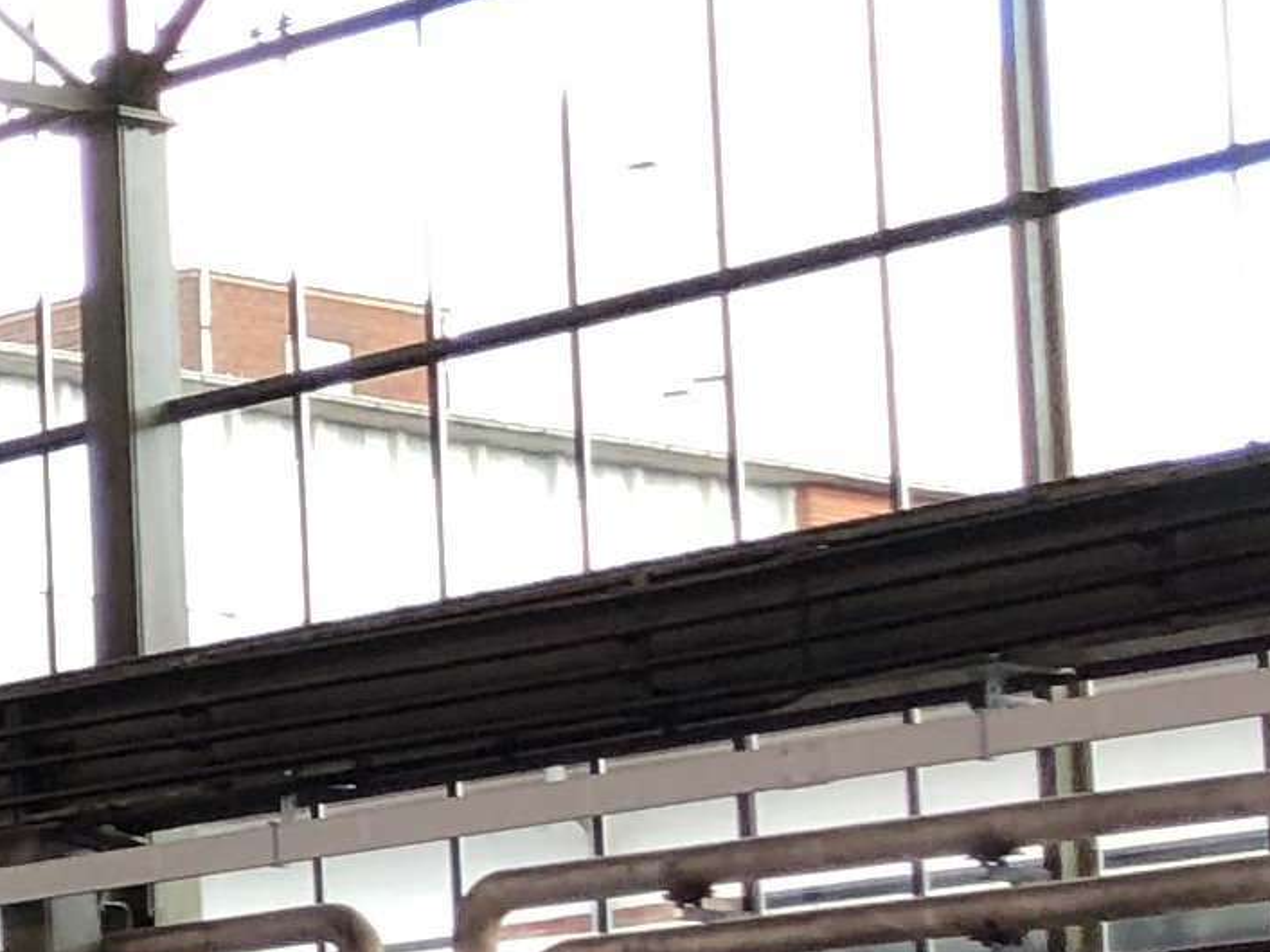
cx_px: -2090
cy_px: 1011
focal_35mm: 160
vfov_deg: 9.2
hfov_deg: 10.2
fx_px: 5868
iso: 25
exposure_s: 1/50
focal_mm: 3.99
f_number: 1.8
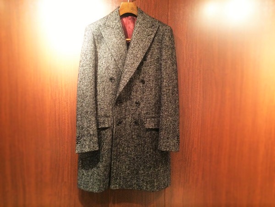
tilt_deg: -5.2
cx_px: 138
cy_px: 104
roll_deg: -0.5
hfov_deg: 61.7
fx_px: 230
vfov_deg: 48.2
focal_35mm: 29
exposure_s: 1/30
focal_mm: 4.15
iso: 250
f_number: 2.2
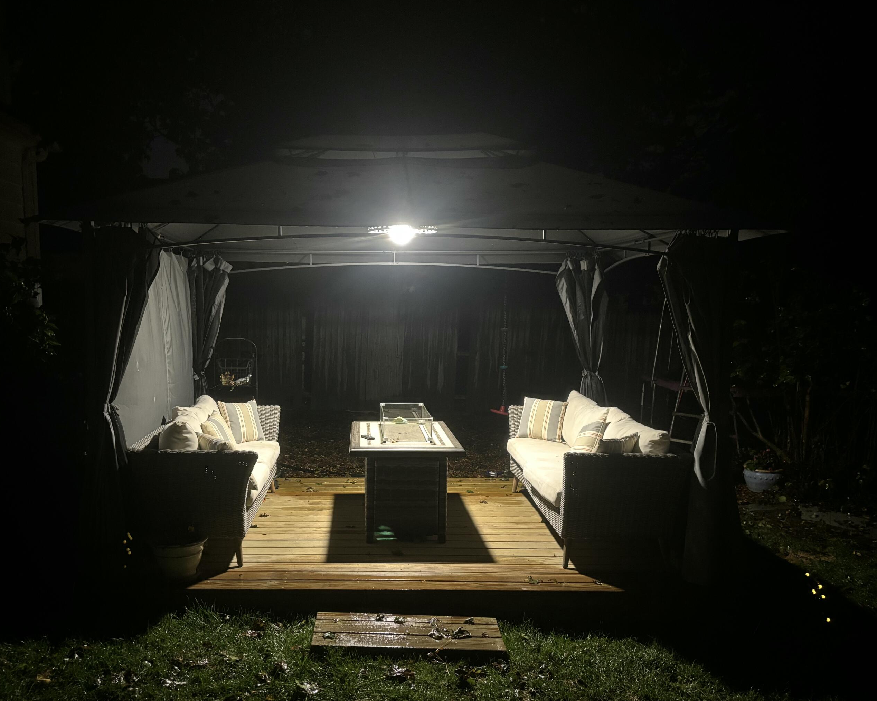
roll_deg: -0.3
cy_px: 384
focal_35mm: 30
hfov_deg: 58.7
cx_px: 397
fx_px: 779
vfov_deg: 48.4
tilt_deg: -5.6
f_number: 1.6
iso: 1000
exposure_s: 1/24
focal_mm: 5.96
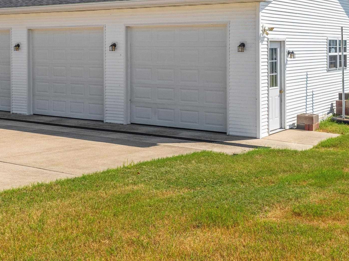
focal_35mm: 56
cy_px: 50
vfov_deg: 25.6
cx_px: 103
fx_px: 565
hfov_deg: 33.9
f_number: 7.1
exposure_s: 1/320
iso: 320
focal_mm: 18
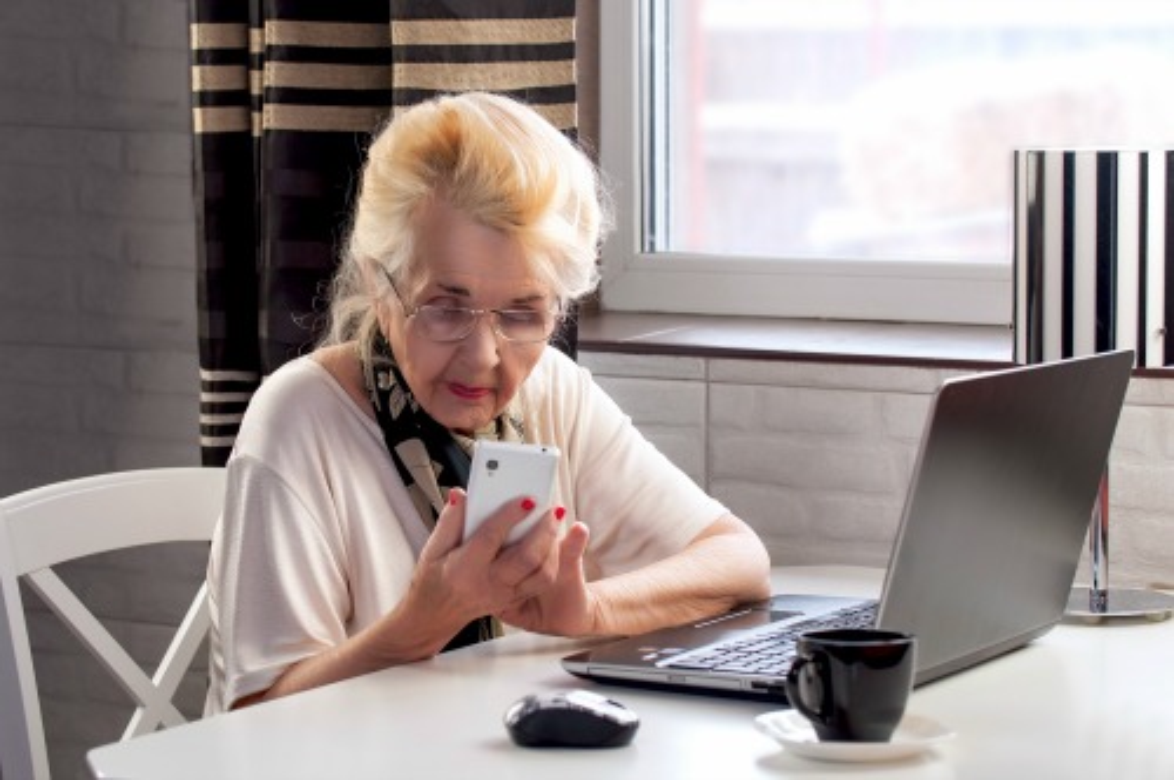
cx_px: 587
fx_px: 2931
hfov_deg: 22.6
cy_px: 390
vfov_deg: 15.1
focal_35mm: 90
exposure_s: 1/100
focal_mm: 60
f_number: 4.5
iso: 200
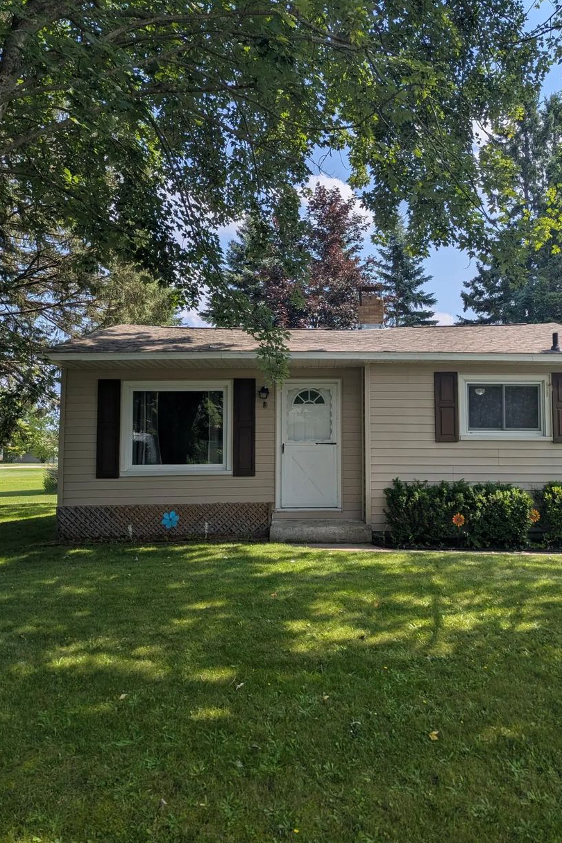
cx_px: 342
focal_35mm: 28
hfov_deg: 46.1
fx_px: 656
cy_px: 414
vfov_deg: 65.5
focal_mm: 6.81
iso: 47
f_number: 1.85
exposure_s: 1/2358
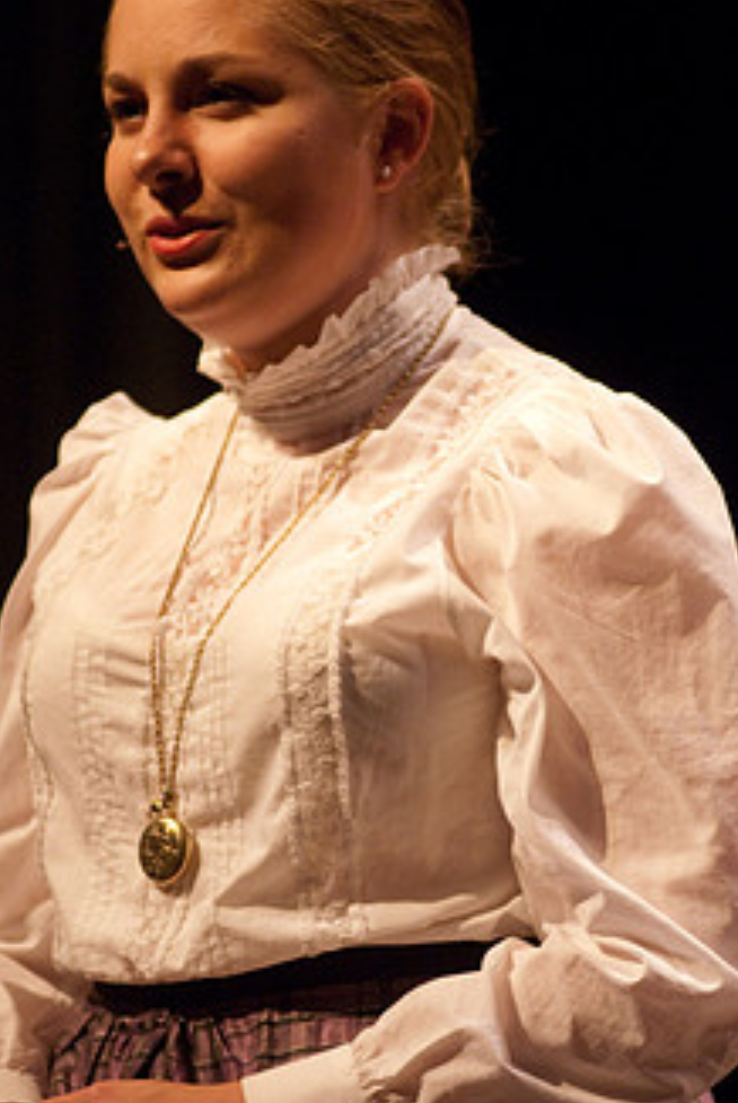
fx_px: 12703
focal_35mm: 414
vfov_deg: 5.0
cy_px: 599
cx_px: 340
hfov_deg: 3.3
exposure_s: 1/125
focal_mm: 200
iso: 1000
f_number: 2.8
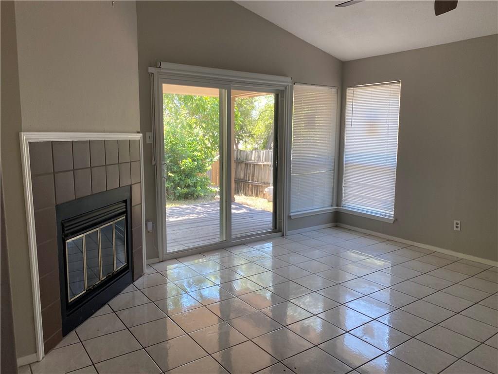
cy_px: 187
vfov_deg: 53.1
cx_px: 249
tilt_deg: -8.1
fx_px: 374
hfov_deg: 67.3
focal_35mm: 26
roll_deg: -0.6
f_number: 1.8
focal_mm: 4.25
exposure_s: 1/60
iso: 64
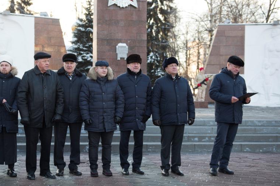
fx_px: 443
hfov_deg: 34.9
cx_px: 106
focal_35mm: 57
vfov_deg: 23.8
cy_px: 94
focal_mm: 42
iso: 250
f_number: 3.2
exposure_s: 1/320
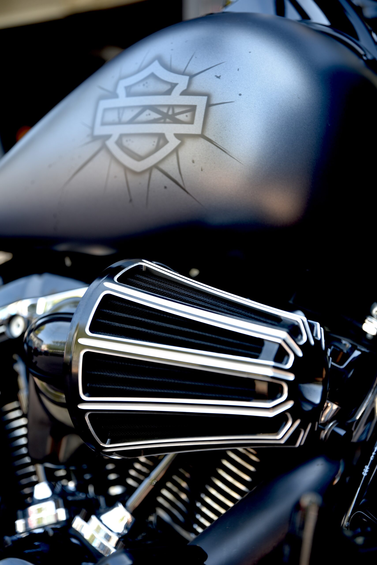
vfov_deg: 28.8
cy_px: 282
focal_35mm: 70
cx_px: 188
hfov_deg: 19.5
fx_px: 1098
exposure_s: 1/60
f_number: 2.8
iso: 100
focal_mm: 70
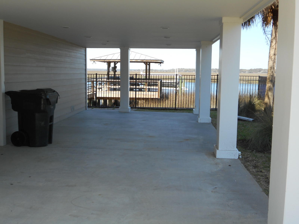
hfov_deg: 42.9
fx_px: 380
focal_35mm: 44
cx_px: 150
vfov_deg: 32.9
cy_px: 112
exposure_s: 1/160
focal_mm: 7.9
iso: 80
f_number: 4.7
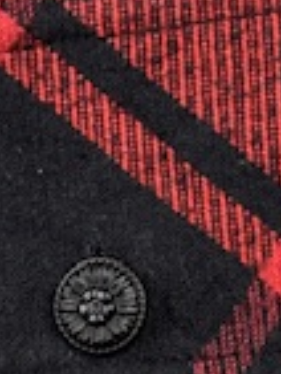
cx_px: 98
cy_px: 692
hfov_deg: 6.8
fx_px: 2356
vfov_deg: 8.7
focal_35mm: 218
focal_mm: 6.76
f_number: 1.78
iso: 64
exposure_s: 1/100
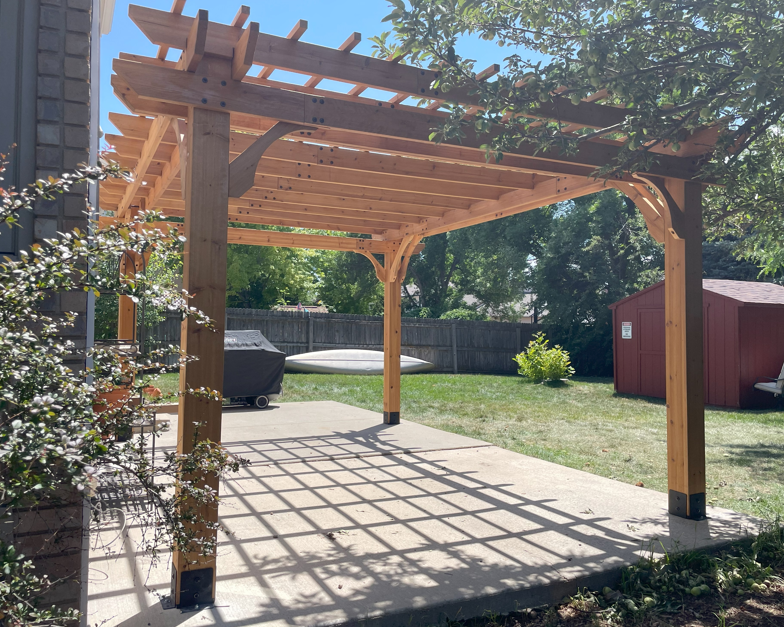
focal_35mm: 28
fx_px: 650
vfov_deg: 51.5
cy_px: 308
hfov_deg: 62.2
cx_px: 392
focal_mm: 4.2
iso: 32
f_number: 1.6
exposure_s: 1/2564
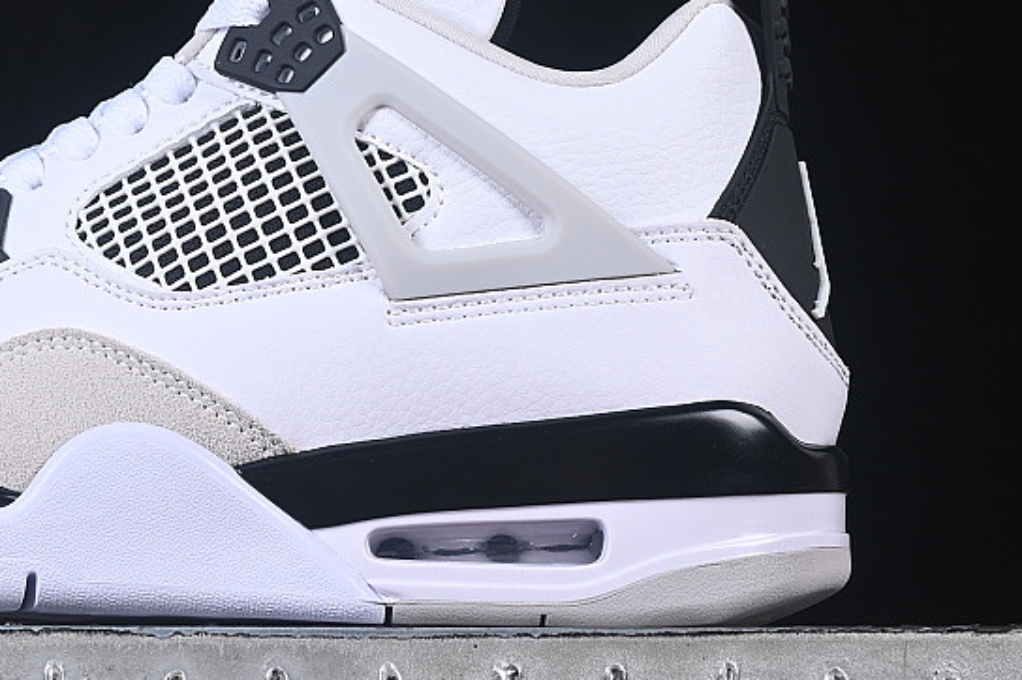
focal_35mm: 149
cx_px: 178
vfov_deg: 9.2
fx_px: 4227
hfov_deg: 13.7
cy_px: 209
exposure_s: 1/80
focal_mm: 50
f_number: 8
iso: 160
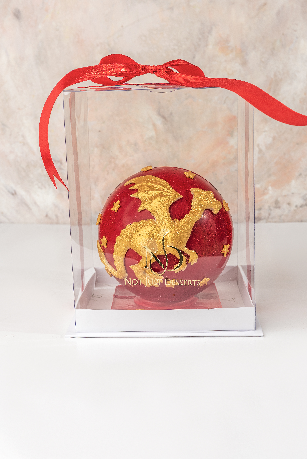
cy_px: 211
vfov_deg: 36.2
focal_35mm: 55
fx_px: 703
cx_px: 164
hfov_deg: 24.6
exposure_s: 1/125
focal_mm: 50
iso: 100
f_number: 11
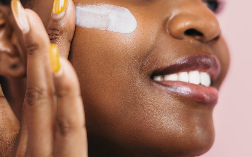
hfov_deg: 24.9
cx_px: 137
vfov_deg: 15.7
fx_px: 570
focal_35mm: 83
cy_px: 65
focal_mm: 50
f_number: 2.5
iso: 160
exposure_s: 1/200
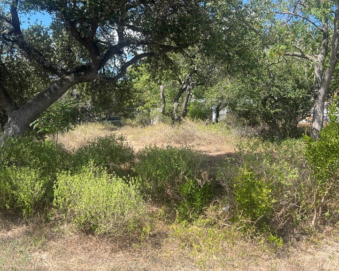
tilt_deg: -3.3
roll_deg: -1.0
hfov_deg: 49.8
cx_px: 126
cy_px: 117
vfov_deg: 41.0
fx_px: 361
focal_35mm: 36
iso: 50
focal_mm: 5.7
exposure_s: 1/1280
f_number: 1.5
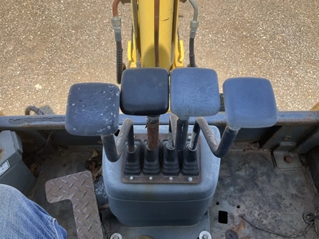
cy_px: 120
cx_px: 160
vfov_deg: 48.2
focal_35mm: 29
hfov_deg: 61.7
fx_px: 267
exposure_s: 1/428
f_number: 1.8
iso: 25
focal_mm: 3
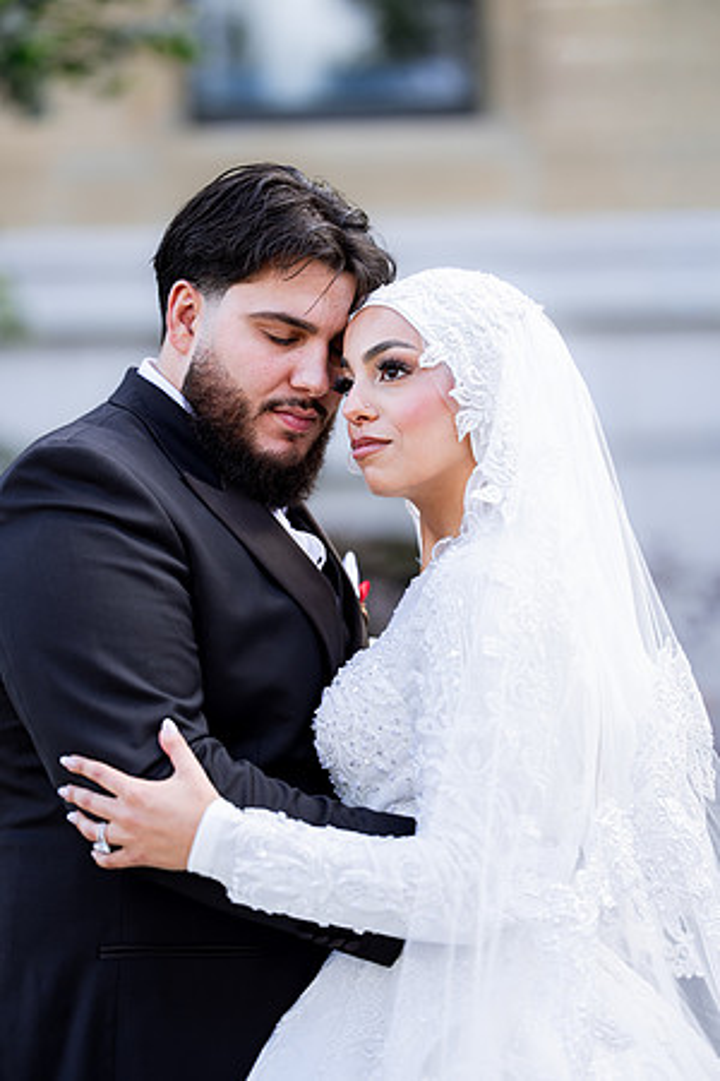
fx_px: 3480
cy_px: 540
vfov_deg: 17.6
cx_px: 360
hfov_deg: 11.8
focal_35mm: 116
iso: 200
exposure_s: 1/800
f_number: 2
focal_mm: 116
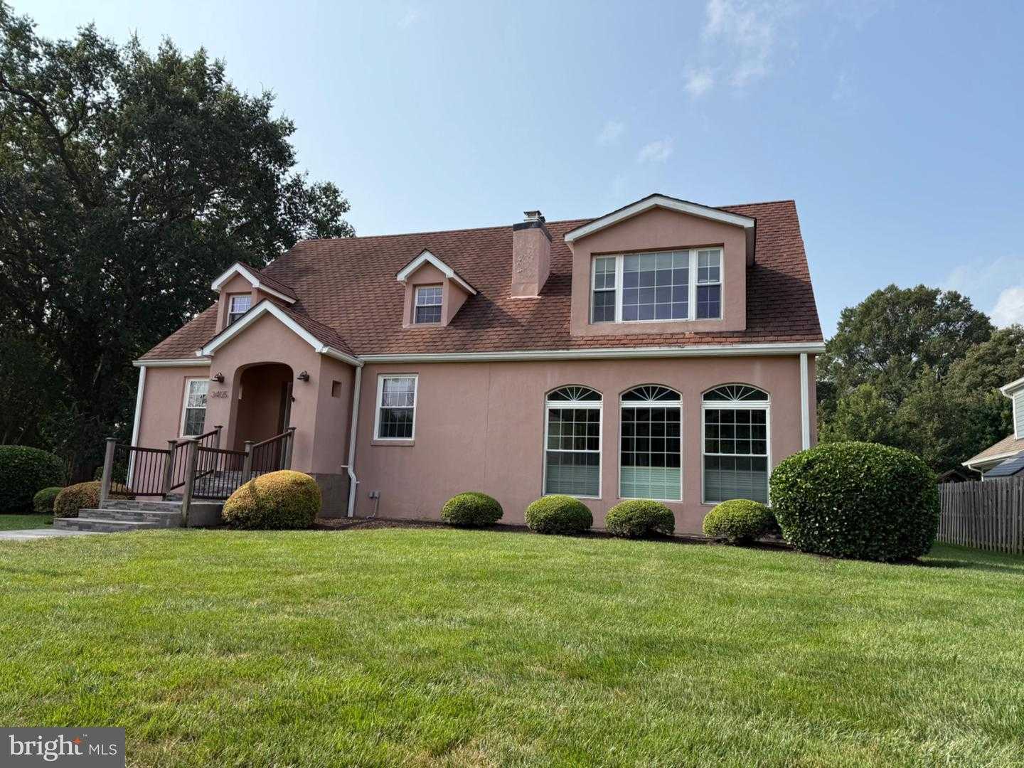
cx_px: 512
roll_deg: -3.0
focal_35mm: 24
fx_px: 710
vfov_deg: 56.8
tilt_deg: +8.5
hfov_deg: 71.6
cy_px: 384
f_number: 1.78
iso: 80
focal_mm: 6.76
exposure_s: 1/3759
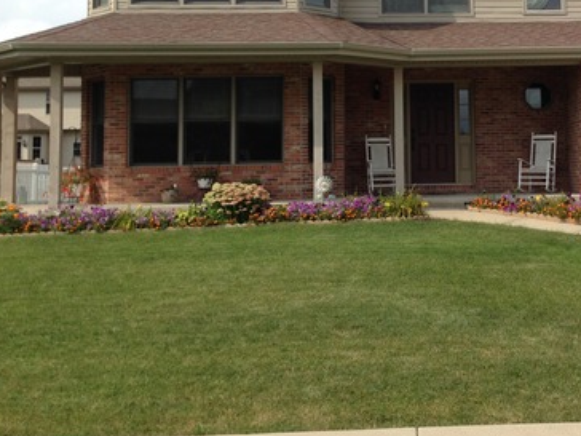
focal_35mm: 58
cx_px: 463
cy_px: 89
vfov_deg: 24.8
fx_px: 973
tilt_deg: +3.8
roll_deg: +1.4
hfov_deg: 32.3
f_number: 2.4
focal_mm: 4.12
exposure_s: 1/1355
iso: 50
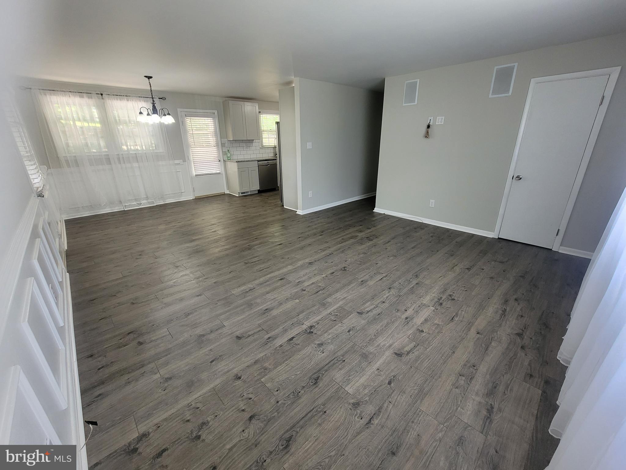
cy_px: 235
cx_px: 313
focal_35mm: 13
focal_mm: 2.2
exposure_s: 1/59
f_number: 2.2
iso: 200
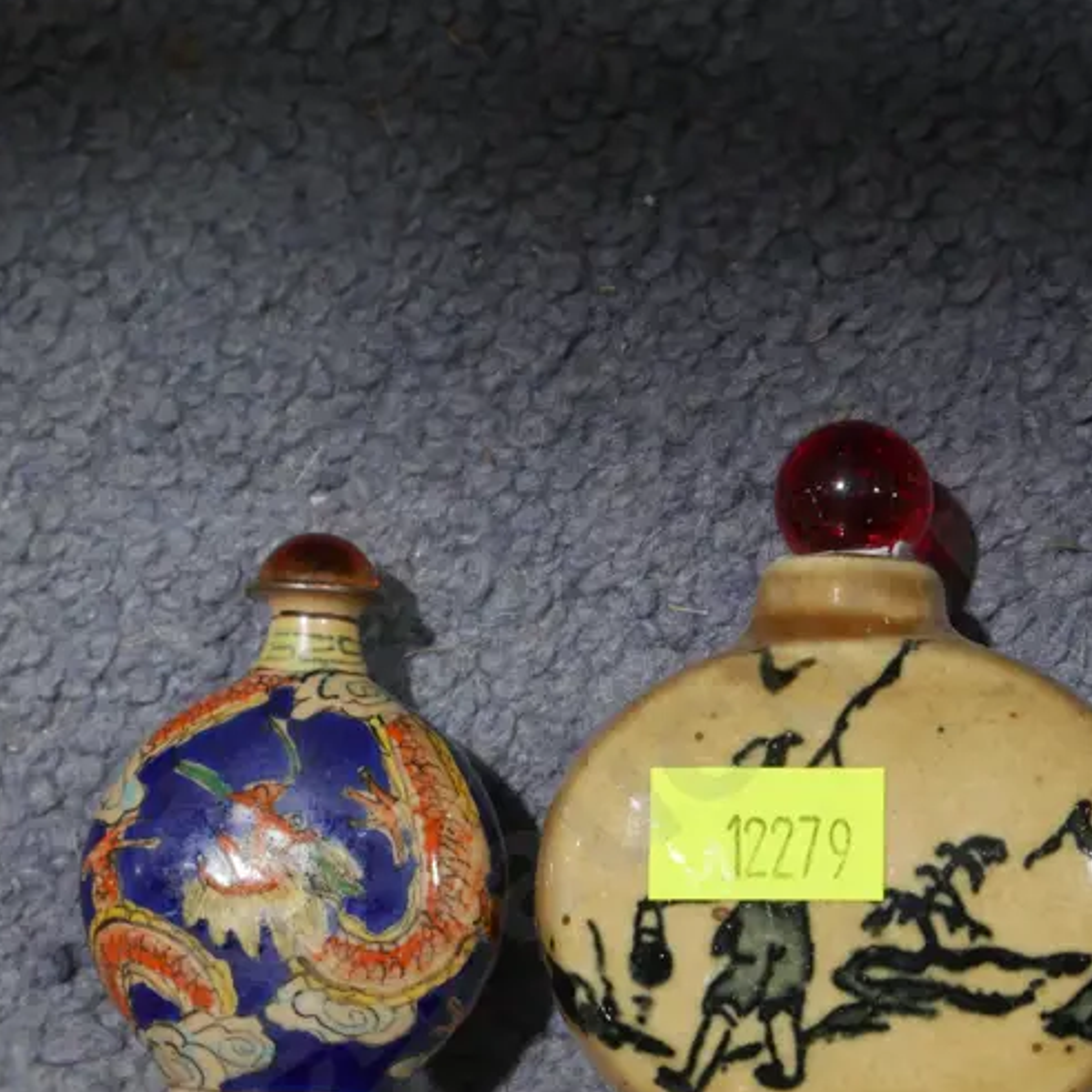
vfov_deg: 18.8
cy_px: 802
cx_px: 633
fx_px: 3284
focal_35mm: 92
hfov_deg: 18.9
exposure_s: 1/60
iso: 640
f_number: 5.3
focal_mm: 25
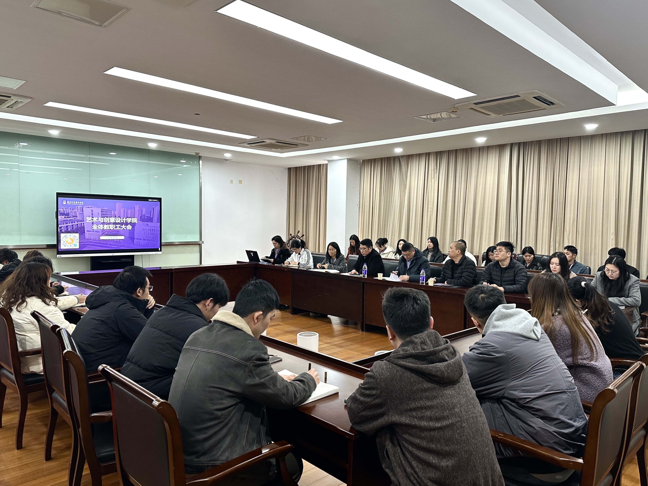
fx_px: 449
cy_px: 243
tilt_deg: -2.4
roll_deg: +0.7
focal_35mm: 24
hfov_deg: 71.6
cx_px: 324
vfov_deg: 56.8
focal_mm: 6.86
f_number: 1.78
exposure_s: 1/50
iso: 160
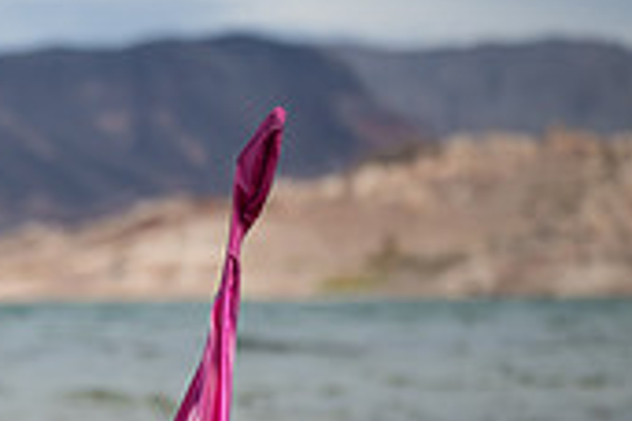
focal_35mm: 162
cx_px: -320
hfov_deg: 12.1
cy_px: 318
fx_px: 2844
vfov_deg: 8.5
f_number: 2.8
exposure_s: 1/1600
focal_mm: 44
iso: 64
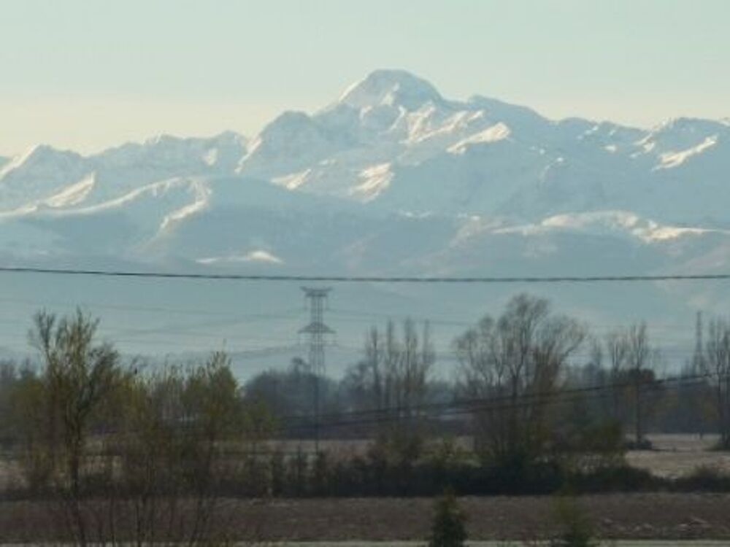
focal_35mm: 535
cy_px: 274
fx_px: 11282
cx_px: 365
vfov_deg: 2.8
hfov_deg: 3.7
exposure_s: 1/250
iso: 125
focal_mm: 49.2
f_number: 4.9
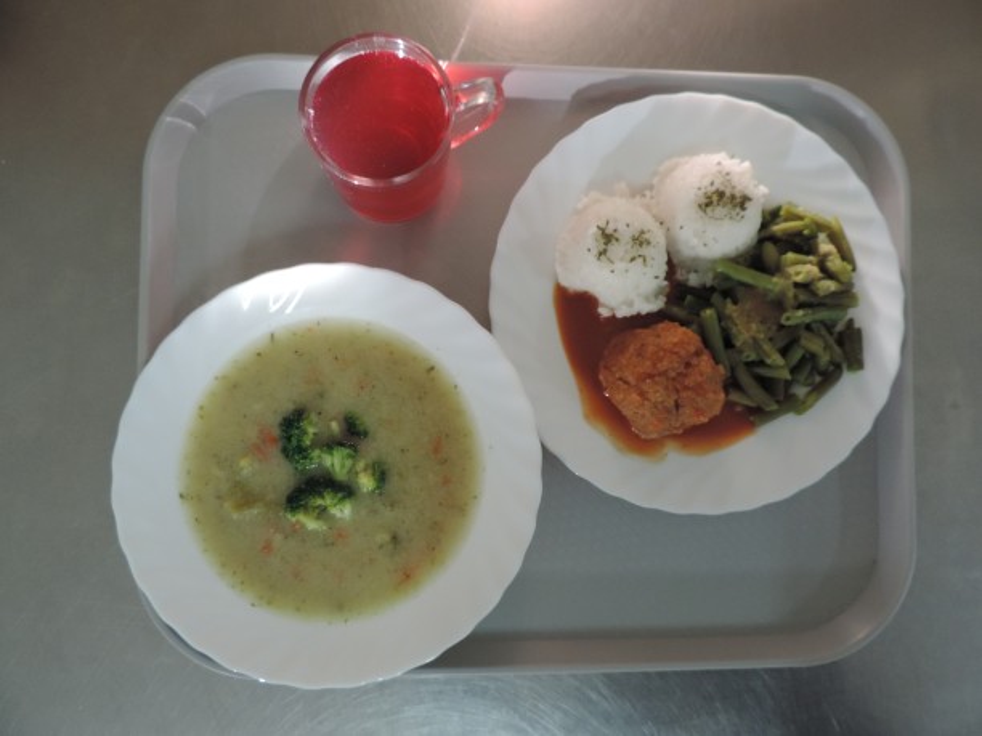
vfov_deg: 56.8
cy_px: 368
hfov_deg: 71.6
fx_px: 681
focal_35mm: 24
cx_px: 491
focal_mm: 4.3
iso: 320
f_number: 3
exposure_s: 1/30
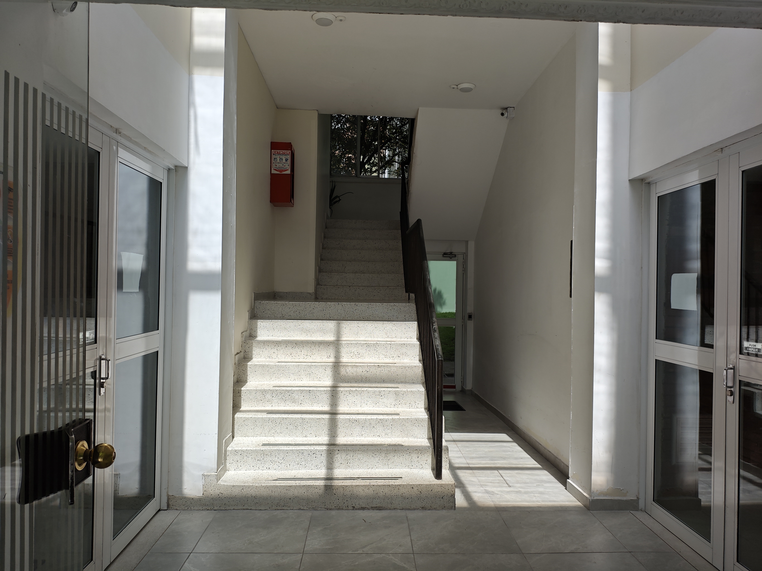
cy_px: 286
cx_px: 381
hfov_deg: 67.3
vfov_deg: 53.1
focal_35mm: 26
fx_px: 572
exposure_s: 1/2182
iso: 50
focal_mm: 4.94
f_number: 1.59
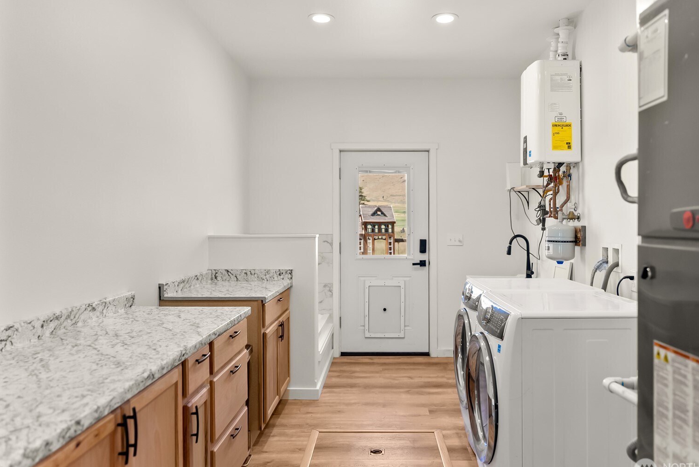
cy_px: 225
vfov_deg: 48.0
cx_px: 354
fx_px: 524
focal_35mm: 27
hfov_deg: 67.4
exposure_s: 1/125
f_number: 2.8
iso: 320
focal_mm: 24
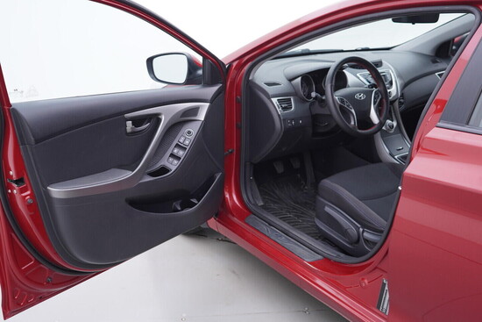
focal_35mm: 36
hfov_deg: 53.1
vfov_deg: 36.9
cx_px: 241
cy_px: 161
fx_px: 482
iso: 125
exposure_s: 1/40
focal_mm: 24
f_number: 3.2
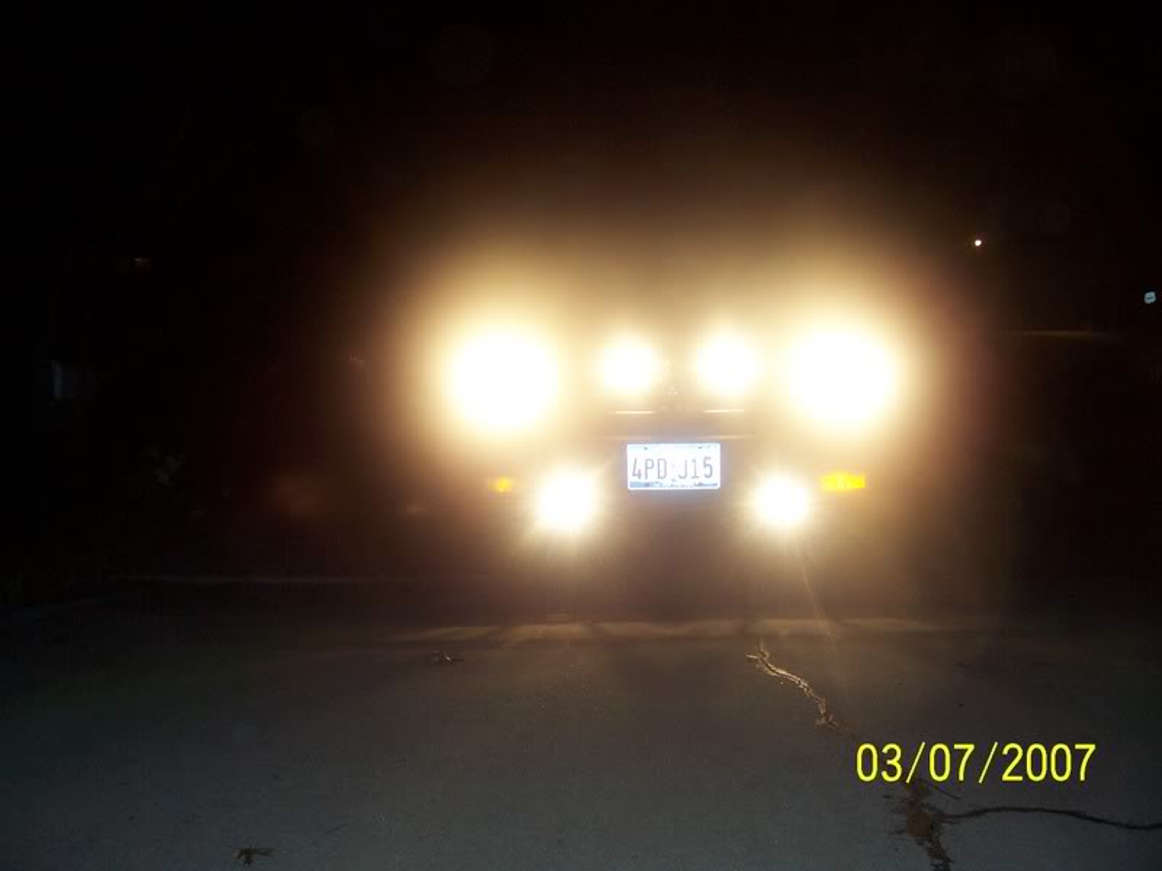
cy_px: 436
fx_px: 1141
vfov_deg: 41.8
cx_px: 581
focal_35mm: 34
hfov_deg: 54.0
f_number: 2.7
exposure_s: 1/90
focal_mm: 5.6
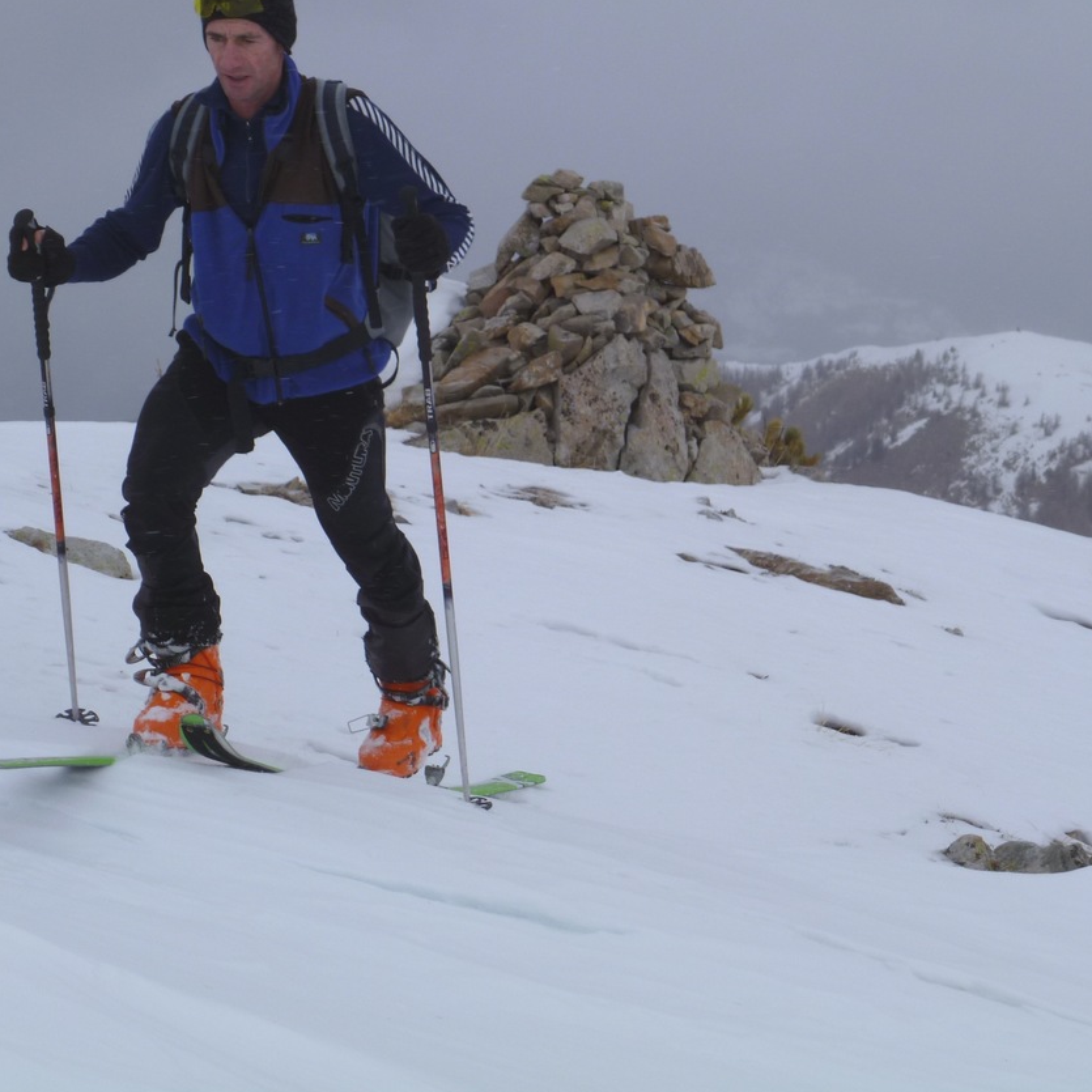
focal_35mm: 117
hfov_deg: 14.9
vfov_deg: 14.9
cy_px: 462
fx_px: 4176
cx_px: 426
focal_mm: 15.1
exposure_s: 1/400
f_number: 4.6
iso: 80
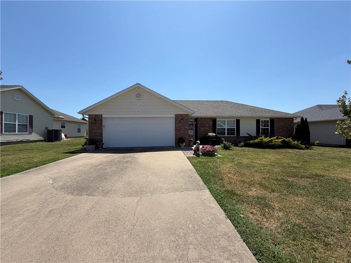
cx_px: 176
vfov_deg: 85.7
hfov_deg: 102.1
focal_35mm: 14
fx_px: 142
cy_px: 132
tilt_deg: +2.3
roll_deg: +0.3
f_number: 2.2
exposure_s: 1/1125
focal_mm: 2.22
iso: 25
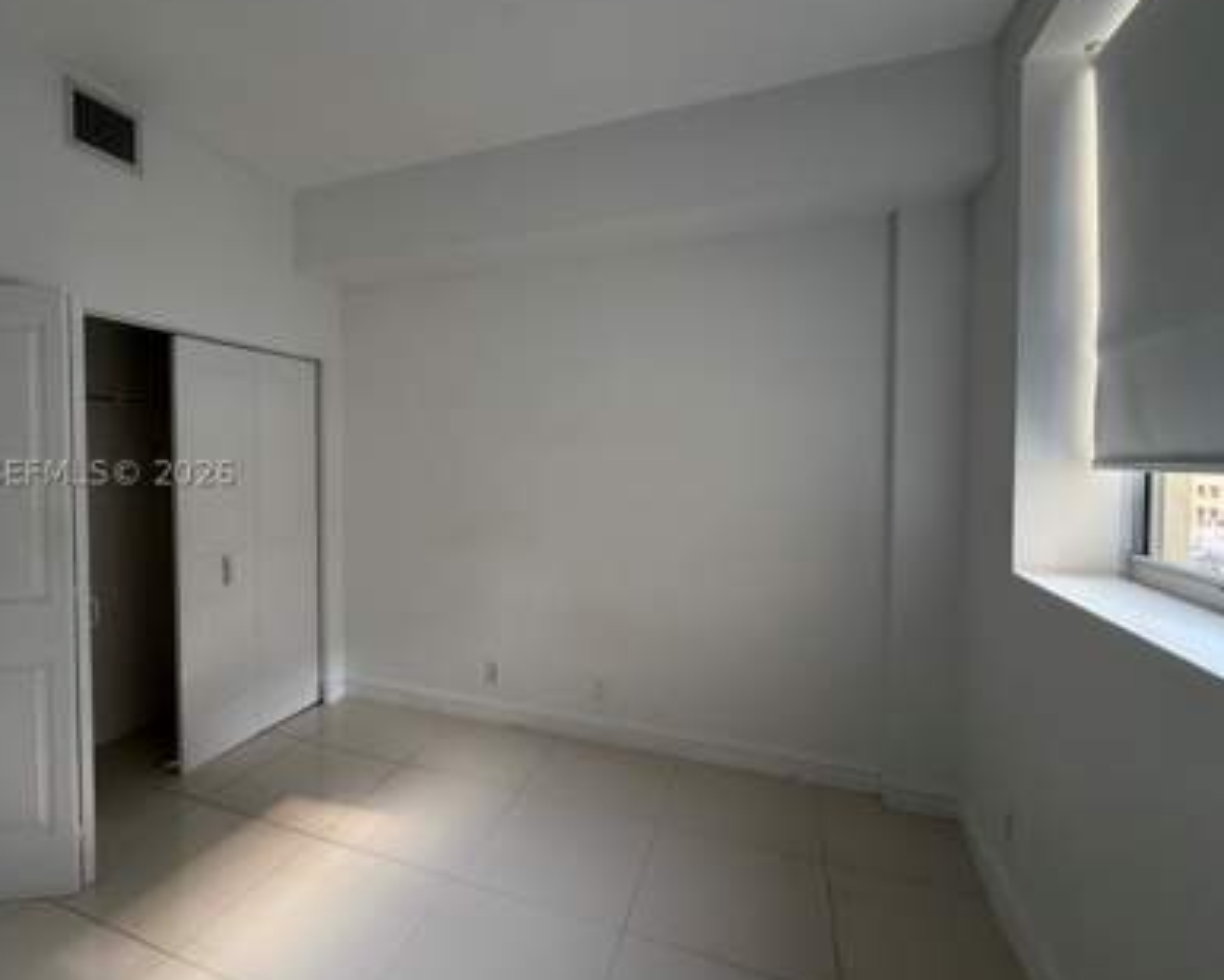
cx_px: 526
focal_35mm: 17
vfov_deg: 77.0
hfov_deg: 89.1
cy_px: 473
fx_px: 616
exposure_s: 1/60
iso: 160
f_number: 2.2
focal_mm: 2.22
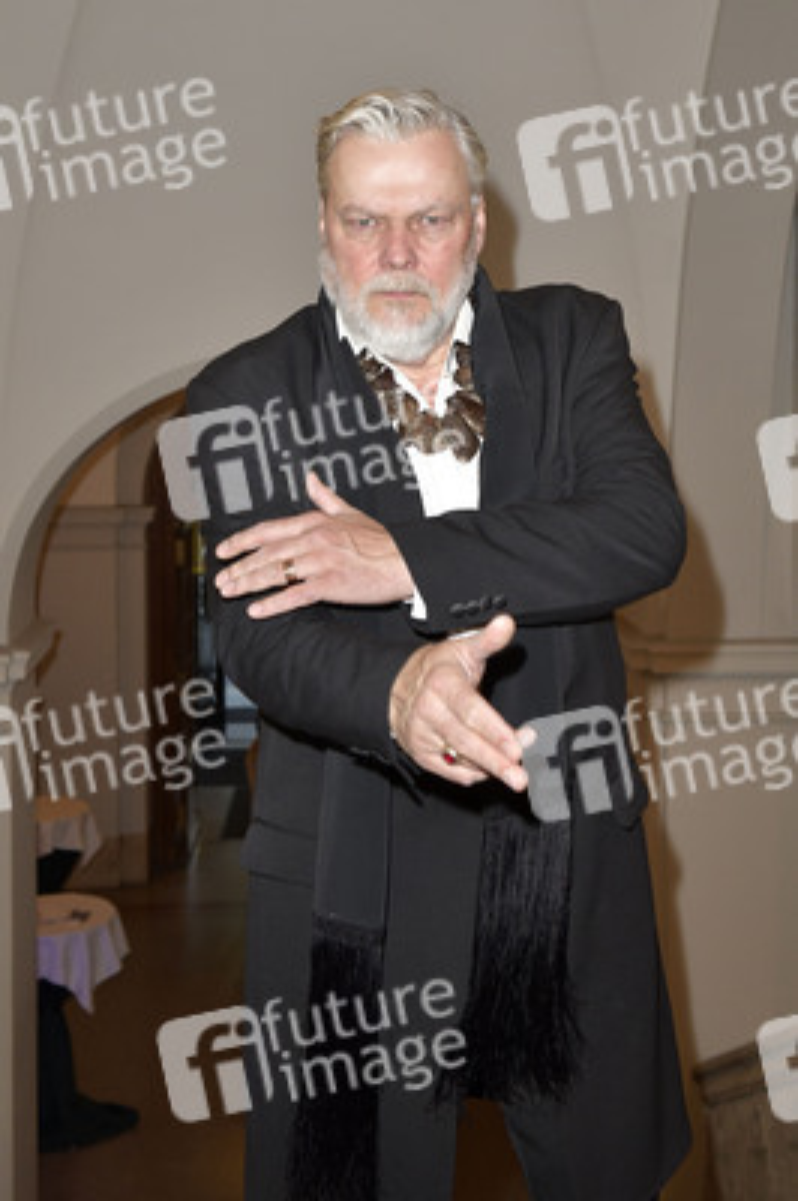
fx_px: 1399
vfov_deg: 46.4
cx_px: 399
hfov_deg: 31.8
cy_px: 600
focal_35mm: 42
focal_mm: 42
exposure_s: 1/200
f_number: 5.6
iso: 1250
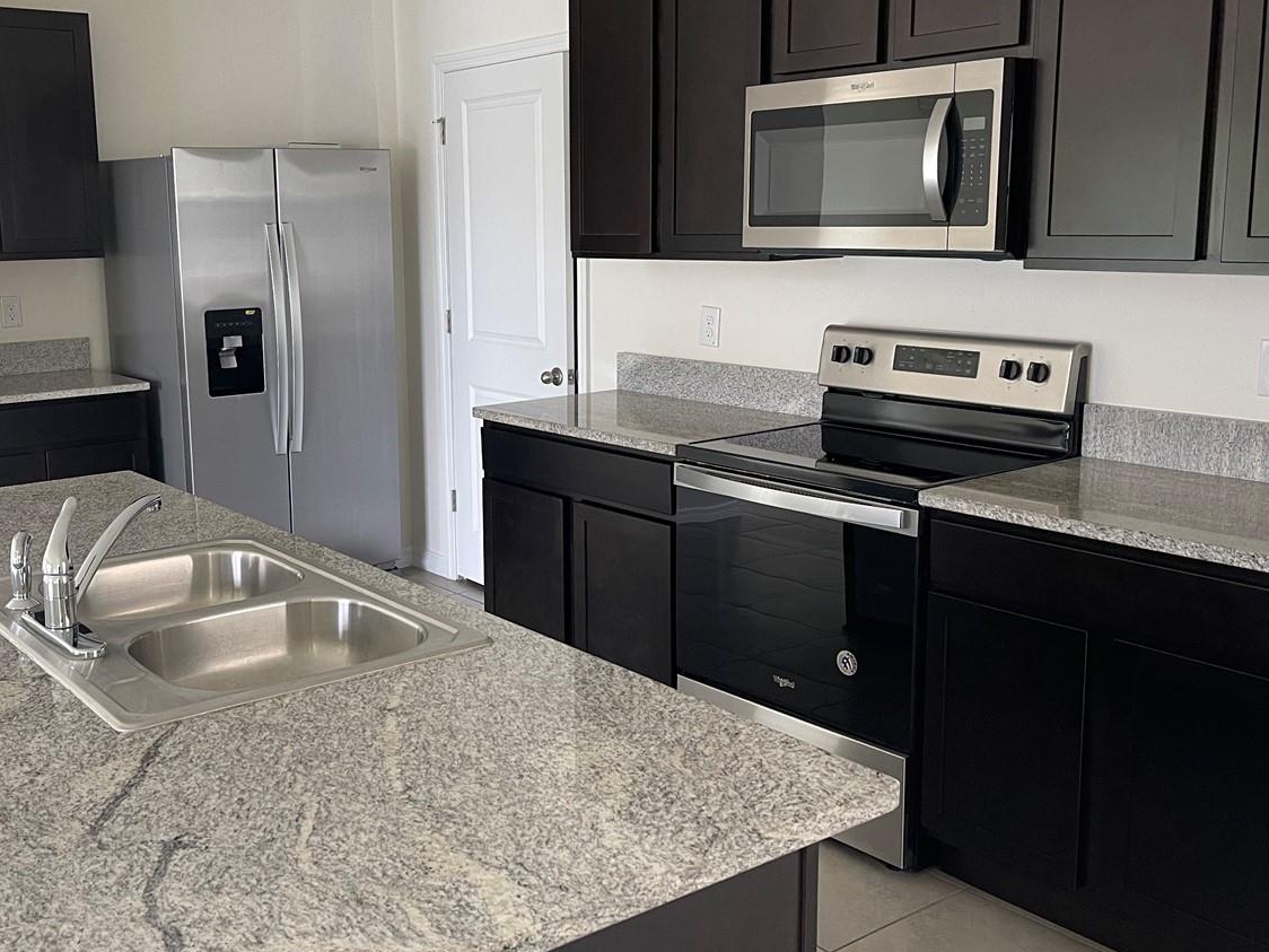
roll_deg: +1.3
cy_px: 440
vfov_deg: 38.6
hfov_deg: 49.7
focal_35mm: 37
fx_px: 1356
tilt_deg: -11.1
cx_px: 487
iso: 125
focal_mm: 5.1
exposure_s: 1/64
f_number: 1.6
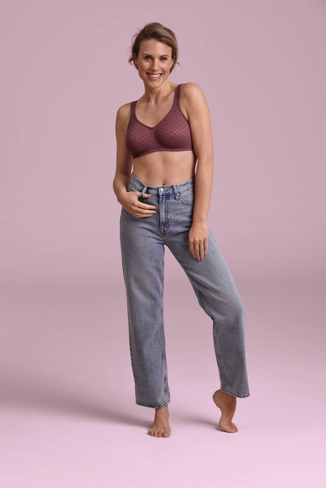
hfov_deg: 15.9
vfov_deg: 23.6
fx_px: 1168
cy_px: 244
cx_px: 163
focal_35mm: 86
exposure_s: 1/200
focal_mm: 86
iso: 125
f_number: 5.6
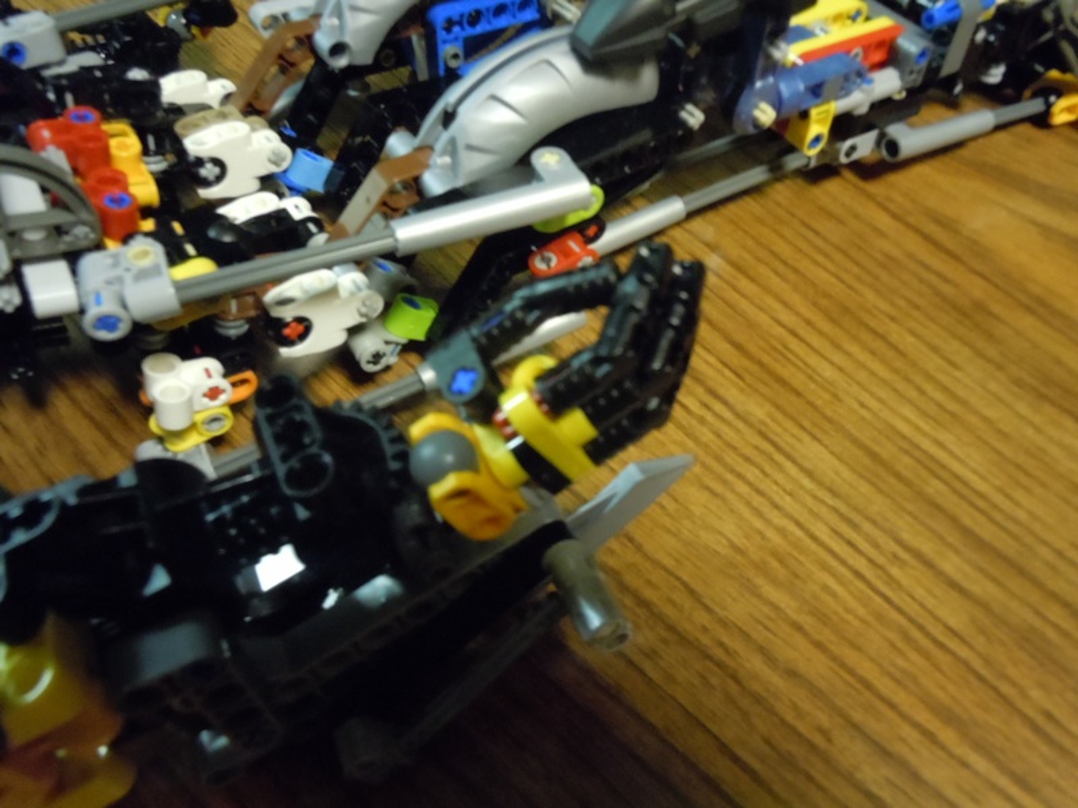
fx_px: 872
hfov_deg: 63.4
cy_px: 404
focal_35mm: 28
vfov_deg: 49.7
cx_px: 539
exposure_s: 1/10
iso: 800
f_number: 3.7
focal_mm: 5
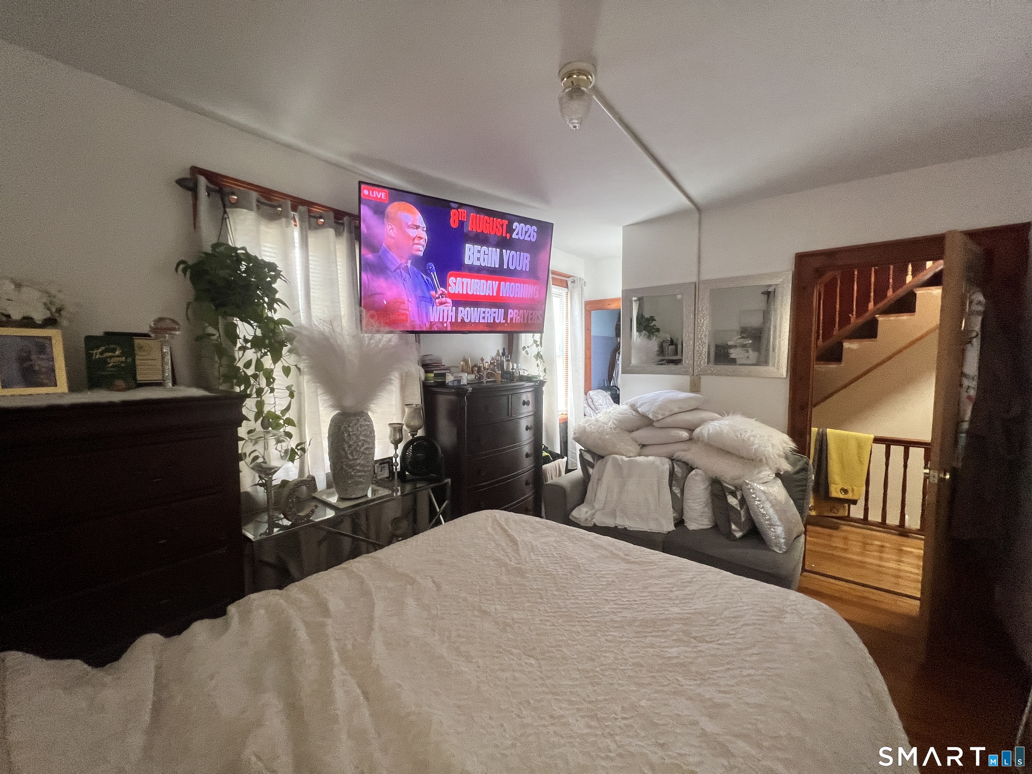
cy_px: 387
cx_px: 516
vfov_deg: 89.9
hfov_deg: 106.2
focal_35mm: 13
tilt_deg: -4.0
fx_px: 388
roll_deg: +0.3
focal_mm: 1.57
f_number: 1.8
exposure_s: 1/60
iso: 320
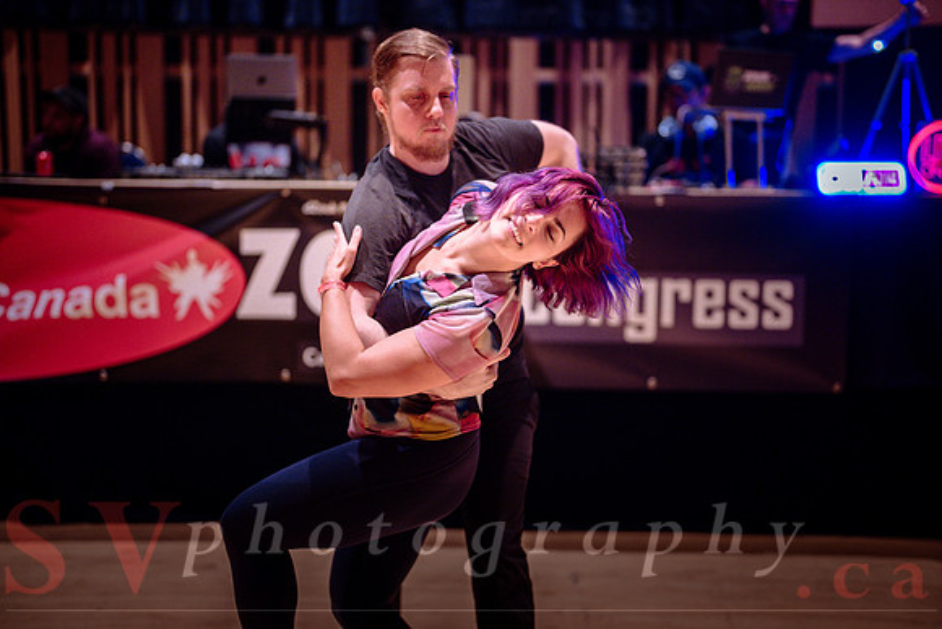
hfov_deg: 39.6
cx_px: 471
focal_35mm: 50
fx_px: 1309
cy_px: 314
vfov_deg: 27.0
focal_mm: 50
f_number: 1.2
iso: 1600
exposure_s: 1/250
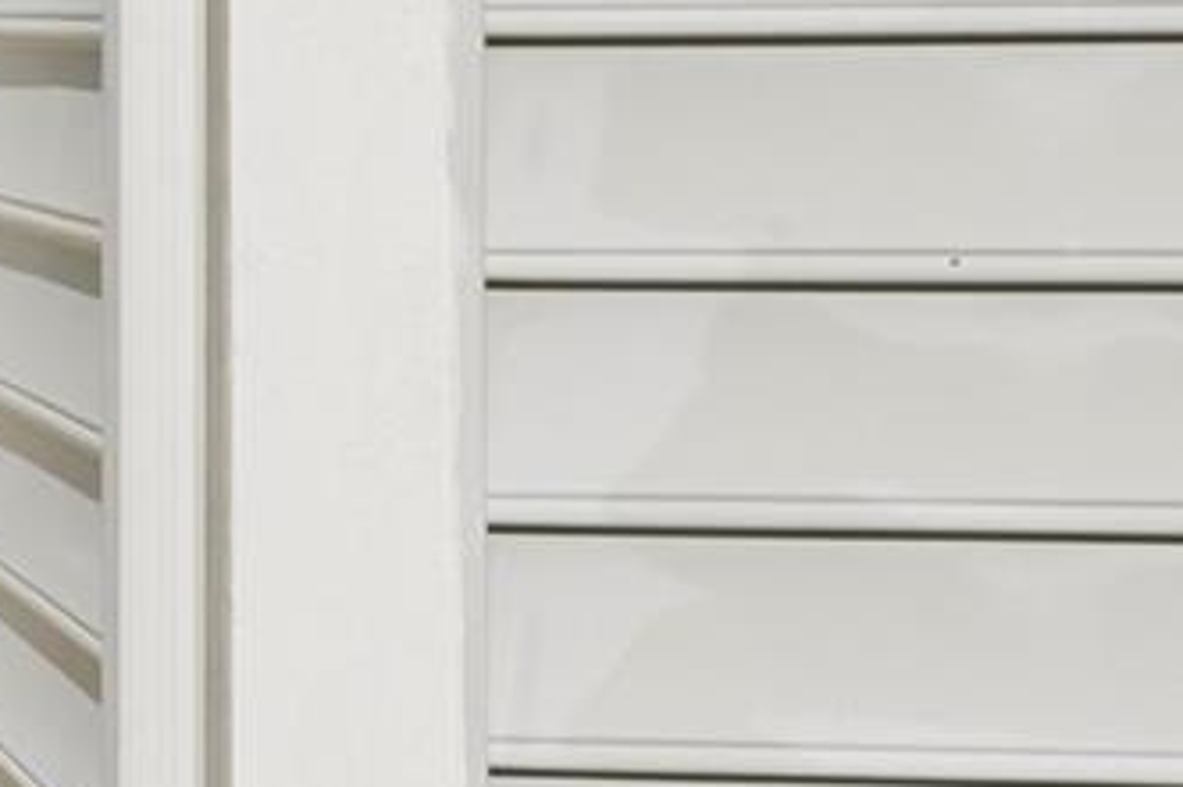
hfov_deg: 11.5
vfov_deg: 9.2
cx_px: -1650
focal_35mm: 148
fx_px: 4861
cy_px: -5
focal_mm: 24
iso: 100
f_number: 22
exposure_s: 1/40
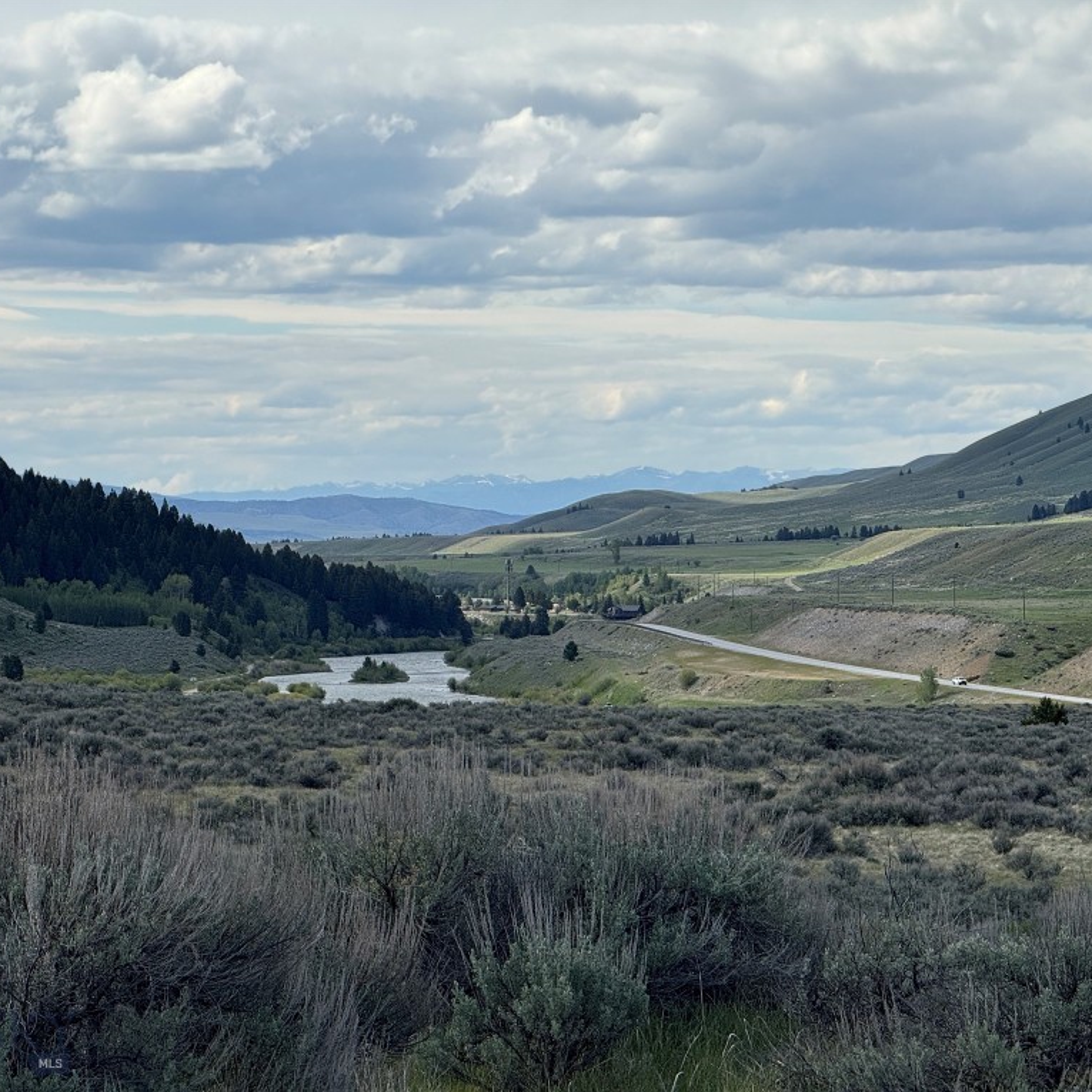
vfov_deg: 12.3
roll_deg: -0.3
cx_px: 531
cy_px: 545
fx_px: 5068
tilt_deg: -1.3
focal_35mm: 142
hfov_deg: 12.3
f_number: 2.8
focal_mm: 15.66
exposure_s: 1/2083
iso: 50
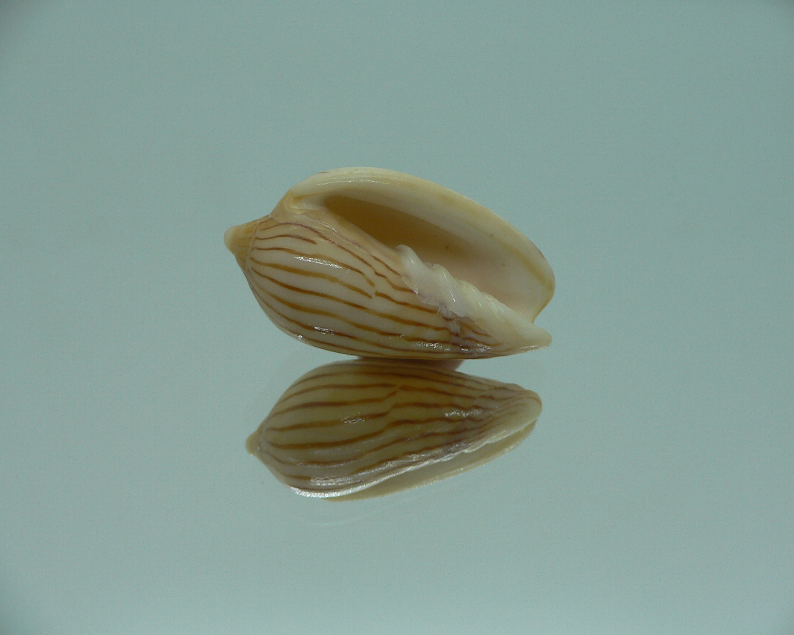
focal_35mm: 37
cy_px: 318
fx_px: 870
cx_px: 400
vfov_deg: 40.1
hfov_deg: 49.1
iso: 80
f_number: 2.8
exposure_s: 1/60
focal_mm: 4.6
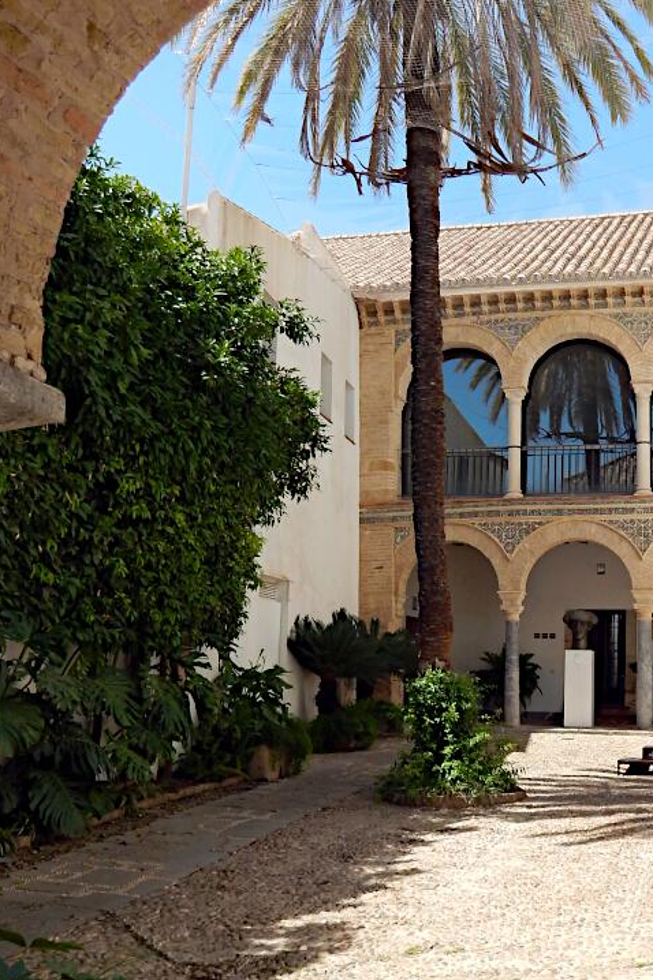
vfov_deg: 48.1
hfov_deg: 32.6
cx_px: 501
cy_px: 601
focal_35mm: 40
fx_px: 1089
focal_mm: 4
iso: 125
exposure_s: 1/1000
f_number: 3
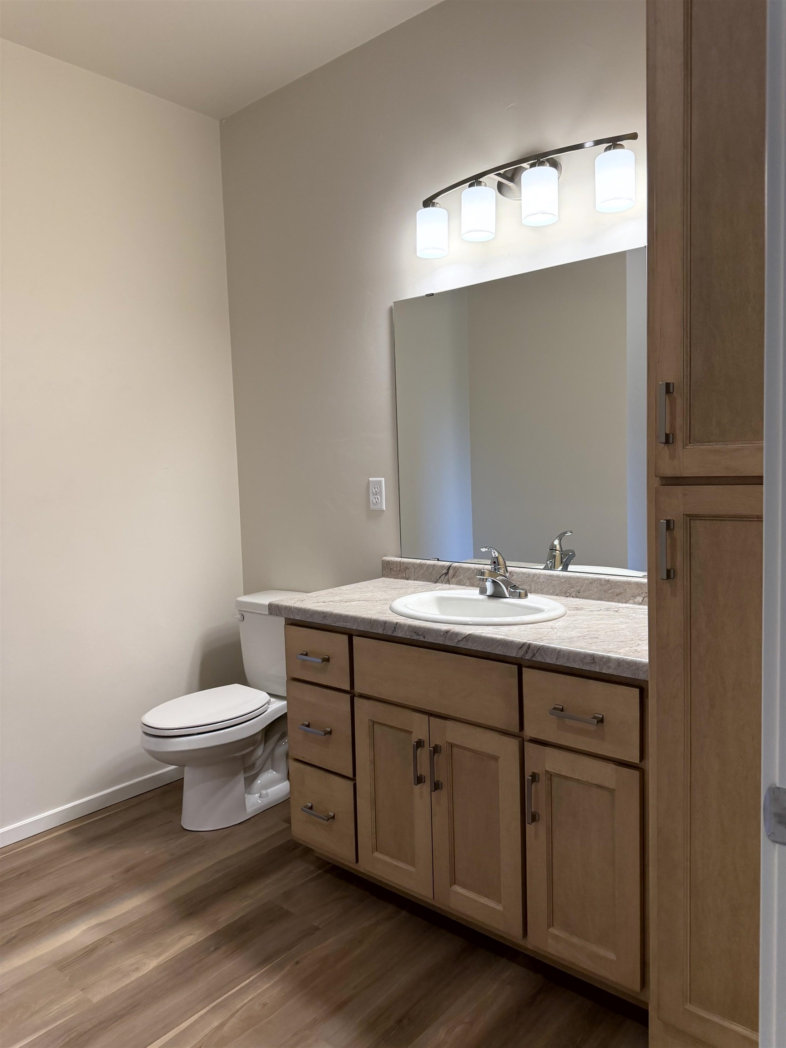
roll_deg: +1.8
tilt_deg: -4.0
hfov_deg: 56.8
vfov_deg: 71.6
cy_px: 524
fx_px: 727
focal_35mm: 24
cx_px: 393
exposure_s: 1/228
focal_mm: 6.76
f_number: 1.78
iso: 200
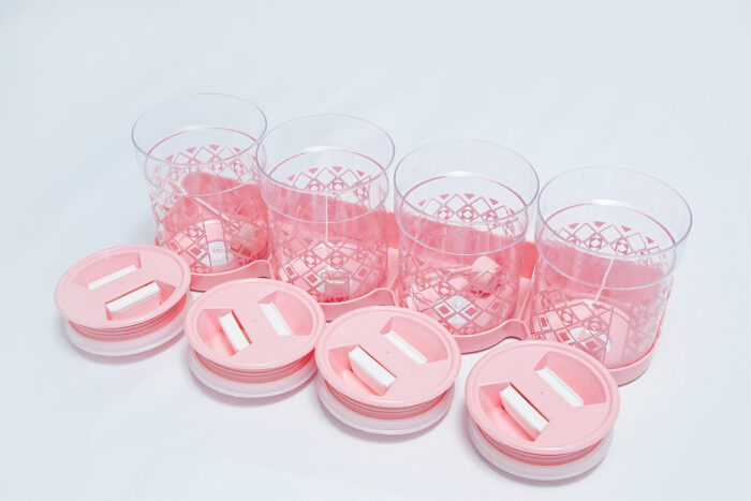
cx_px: 376
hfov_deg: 42.7
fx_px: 960
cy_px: 250
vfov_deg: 29.3
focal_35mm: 46
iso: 2500
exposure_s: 1/160
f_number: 9
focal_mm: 31
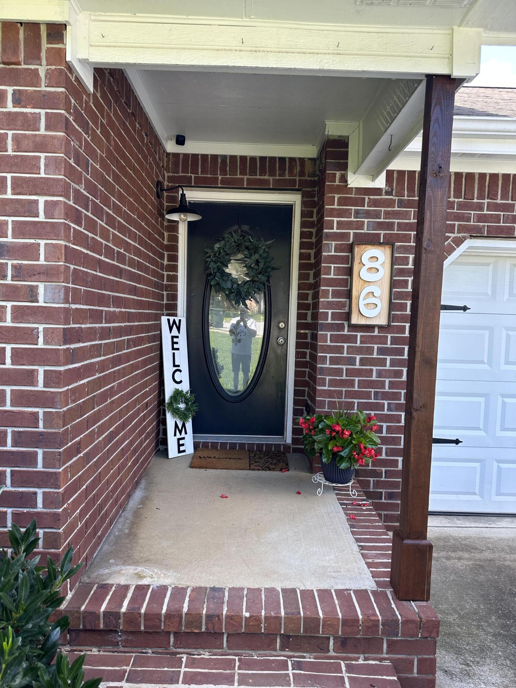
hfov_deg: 56.8
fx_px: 477
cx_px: 258
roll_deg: -4.2
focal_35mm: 24
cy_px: 344
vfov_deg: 71.6
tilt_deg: -5.3
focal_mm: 6.86
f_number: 1.78
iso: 80
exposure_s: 1/355
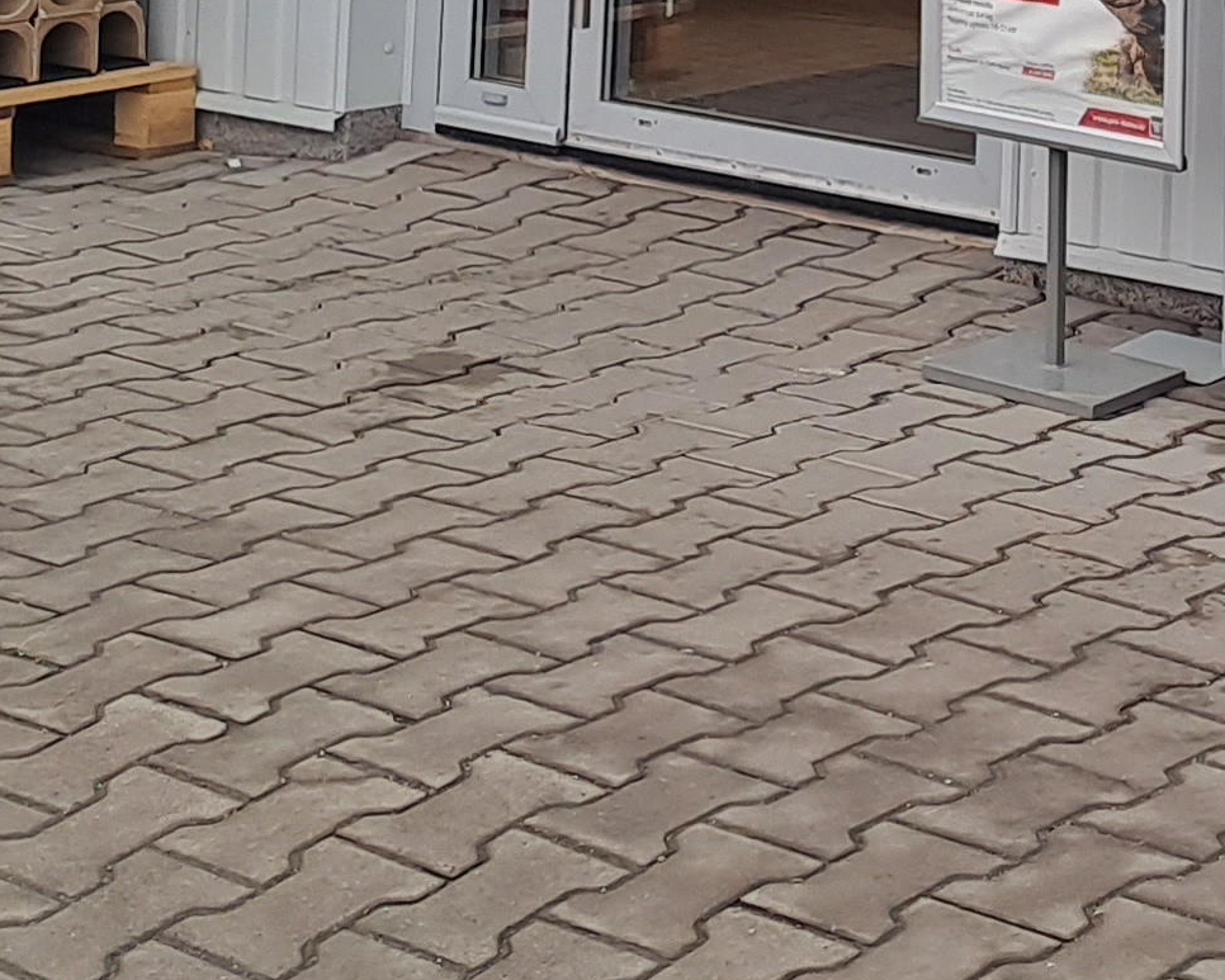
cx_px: 1387
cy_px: -489
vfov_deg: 14.3
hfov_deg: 18.2
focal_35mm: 101
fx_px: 3662
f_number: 1.8
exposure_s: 1/153
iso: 32
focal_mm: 4.65
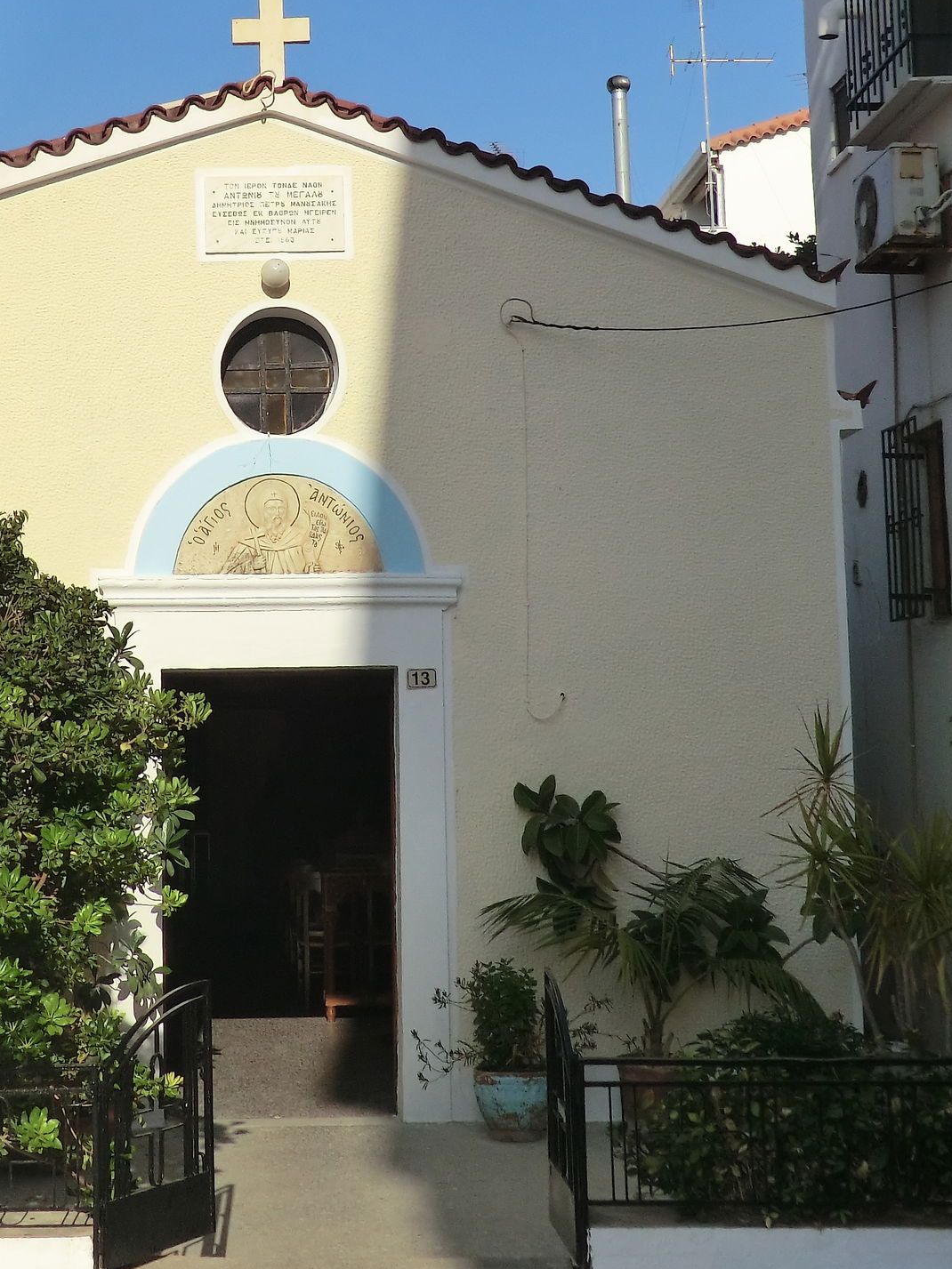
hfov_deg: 23.8
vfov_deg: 31.4
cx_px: 228
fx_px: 2237
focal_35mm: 61
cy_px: 423
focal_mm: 6.1
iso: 80
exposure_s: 1/250
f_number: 8.4
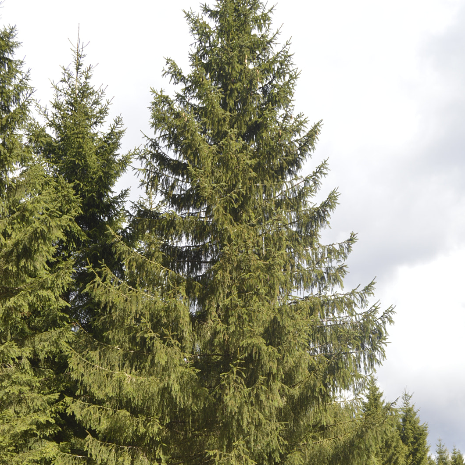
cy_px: 312
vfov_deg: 33.7
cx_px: 233
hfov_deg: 34.0
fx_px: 760
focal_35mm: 50
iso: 100
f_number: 7.1
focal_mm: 26
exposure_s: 1/200
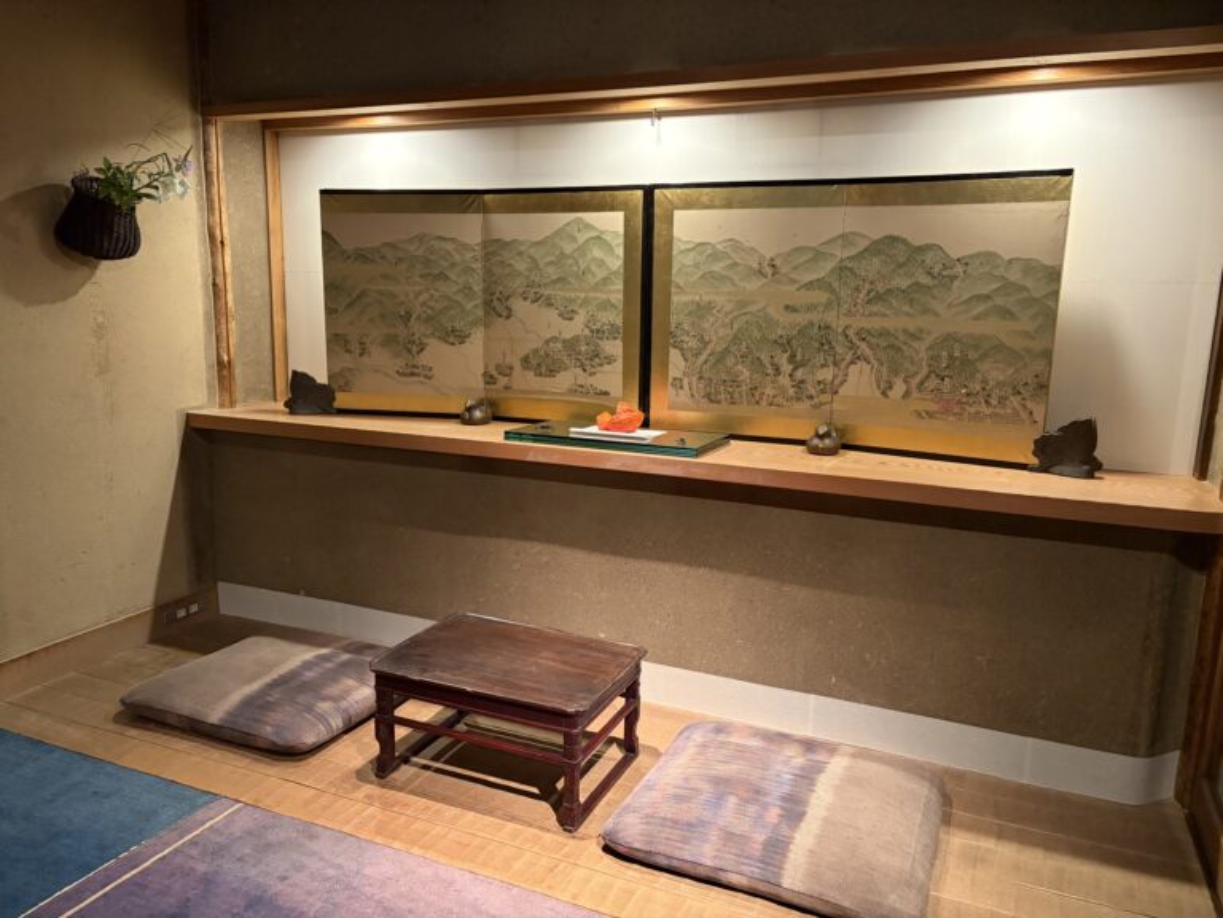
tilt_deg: -9.8
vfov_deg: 53.1
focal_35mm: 26
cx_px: 612
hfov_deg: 67.3
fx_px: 919
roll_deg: -0.7
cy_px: 459
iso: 400
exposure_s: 1/40
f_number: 1.6
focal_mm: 5.96
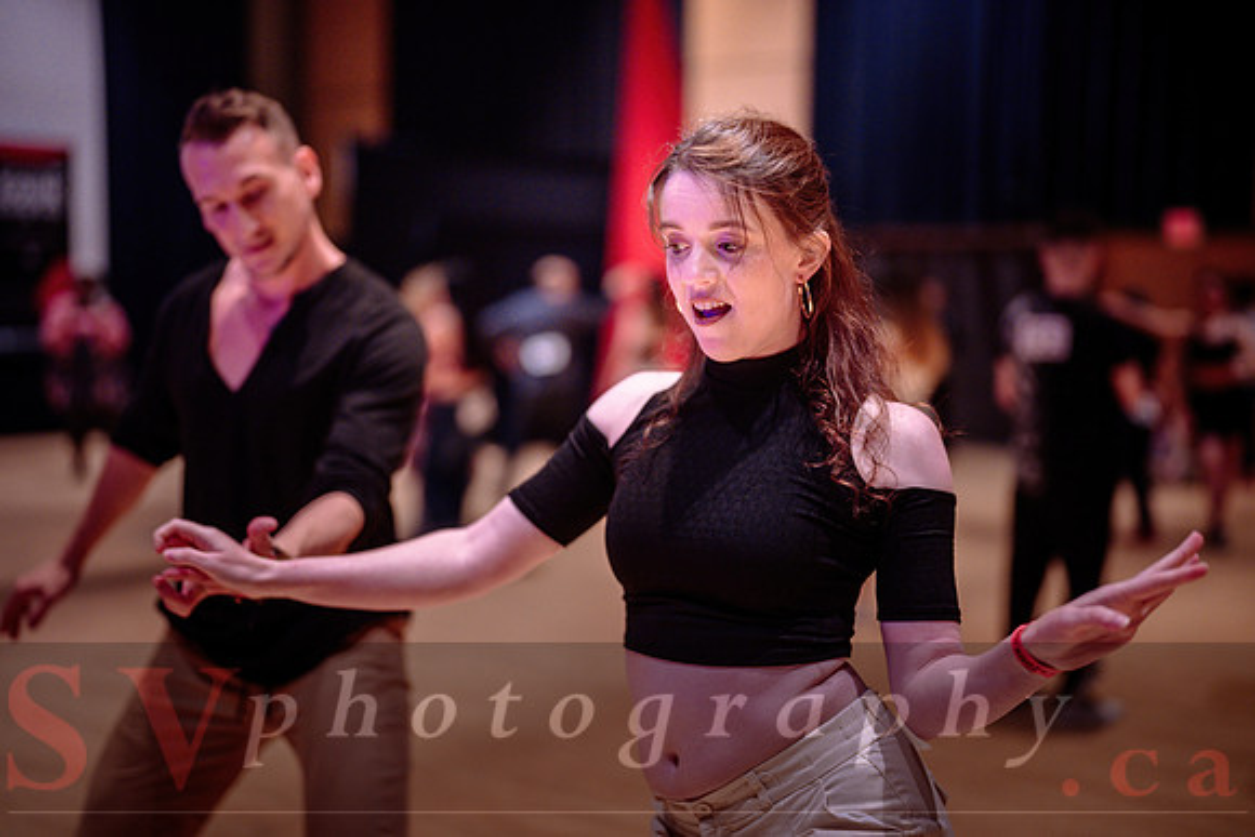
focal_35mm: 50
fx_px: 1743
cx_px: 628
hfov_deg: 39.6
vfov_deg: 27.0
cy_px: 418
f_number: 1.2
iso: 1600
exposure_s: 1/200
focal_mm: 50
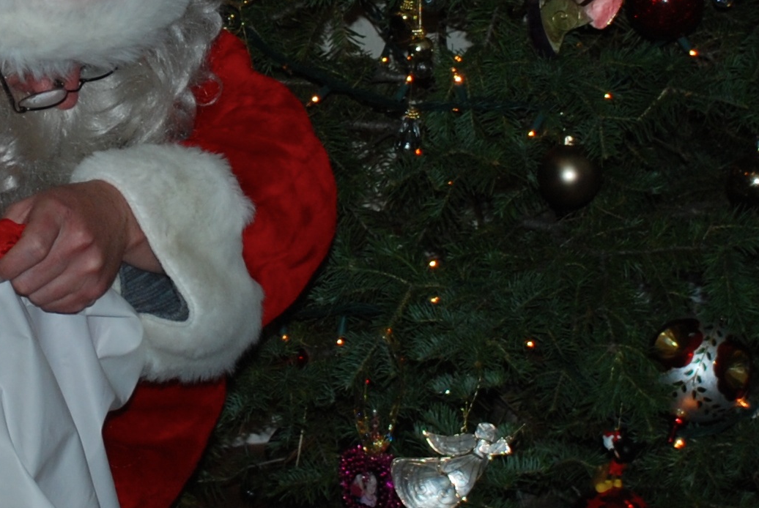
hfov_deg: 9.6
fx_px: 4497
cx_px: 26
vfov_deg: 6.4
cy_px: -28
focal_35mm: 213
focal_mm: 38
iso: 200
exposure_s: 1/60
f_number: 4.5
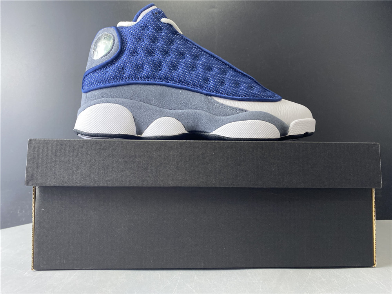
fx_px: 294
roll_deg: -0.2
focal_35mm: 26
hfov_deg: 67.3
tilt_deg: +2.9
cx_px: 196
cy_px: 147
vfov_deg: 53.1
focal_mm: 4.25
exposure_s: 1/50
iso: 160
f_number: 1.8
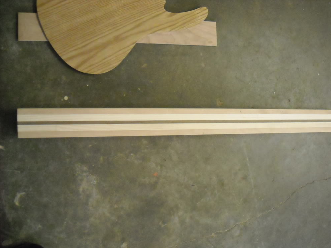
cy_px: 126
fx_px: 344
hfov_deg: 51.4
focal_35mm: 36
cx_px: 168
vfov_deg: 39.7
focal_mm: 5.7
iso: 800
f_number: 2.8
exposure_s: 1/52
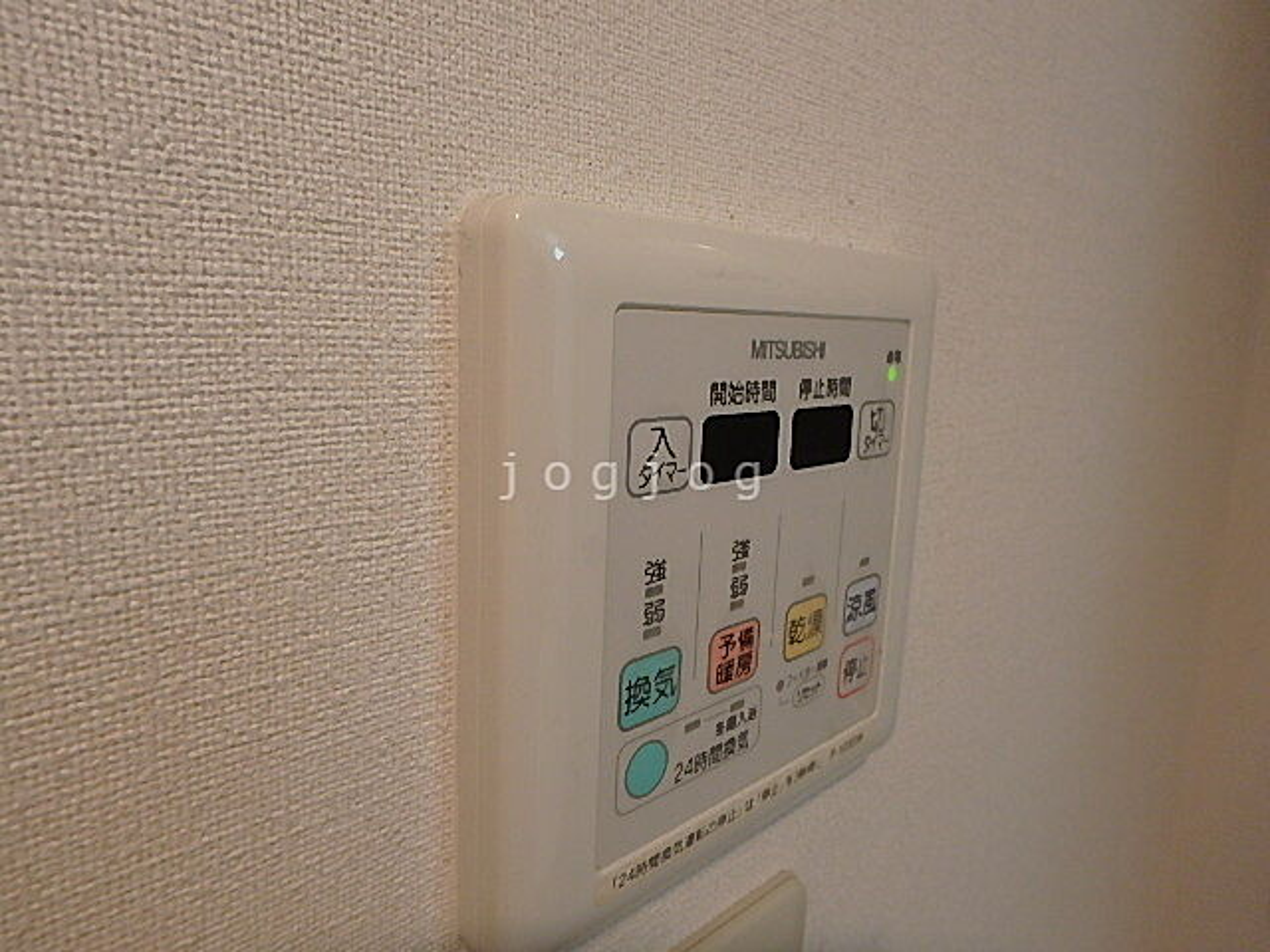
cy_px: 476
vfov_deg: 63.4
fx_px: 770
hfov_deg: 79.0
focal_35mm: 21
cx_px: 635
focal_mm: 3.7
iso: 200
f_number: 3.5
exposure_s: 1/50
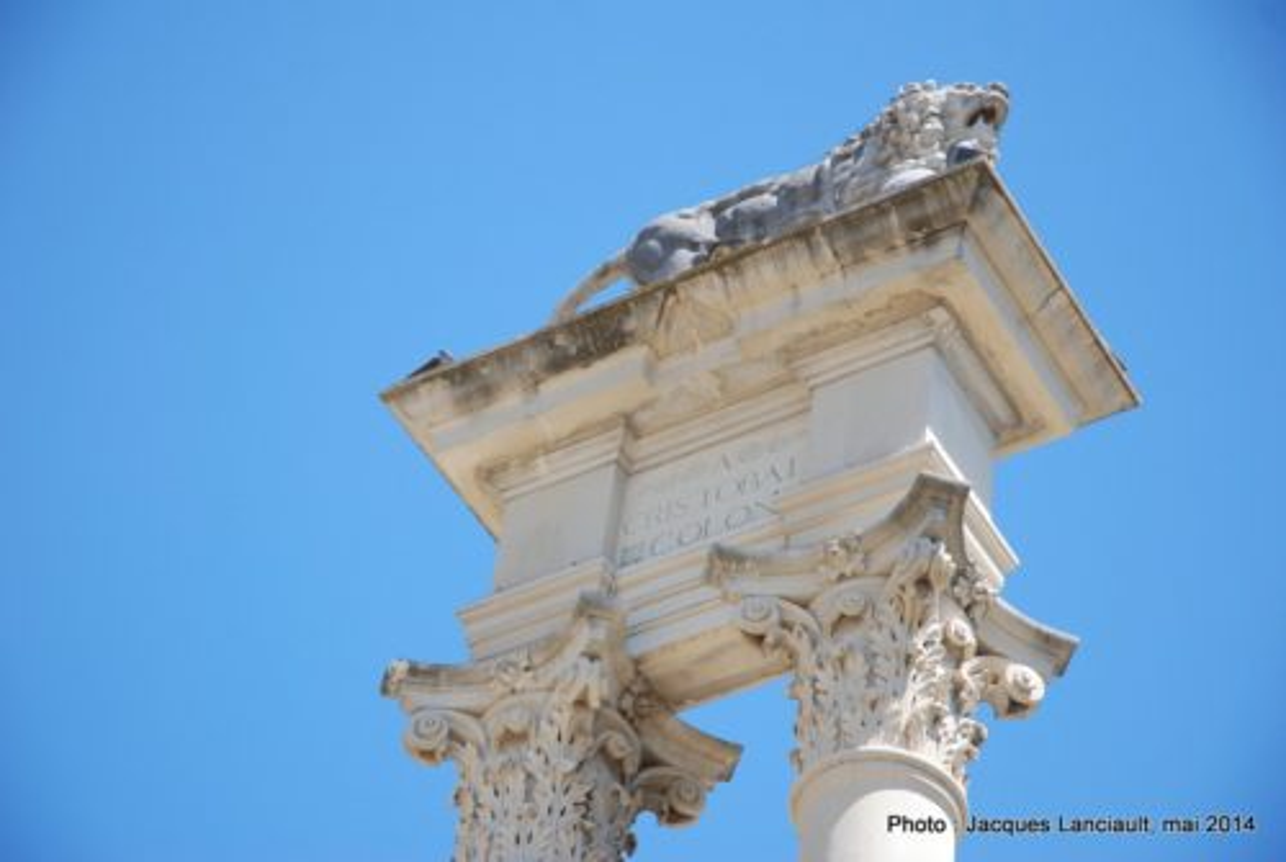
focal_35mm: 105
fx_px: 3756
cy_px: 431
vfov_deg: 13.1
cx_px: 643
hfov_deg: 19.4
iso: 200
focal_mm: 70
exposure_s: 1/400
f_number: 5
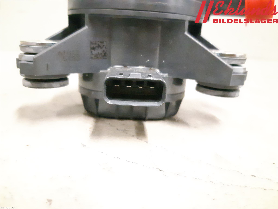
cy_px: 104
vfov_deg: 53.1
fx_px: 209
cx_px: 139
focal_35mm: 26
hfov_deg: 67.3
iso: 800
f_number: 1.7
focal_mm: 3.93
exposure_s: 1/100
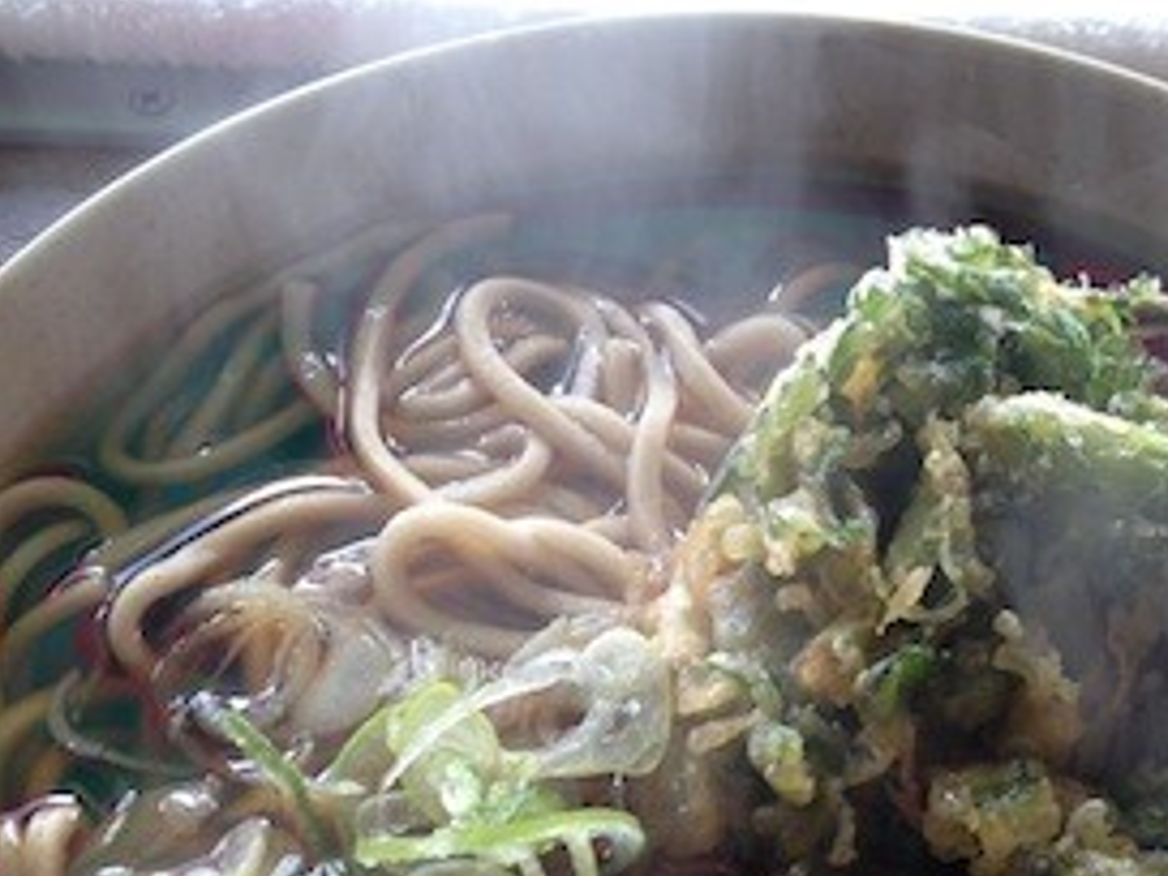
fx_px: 2429
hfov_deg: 26.9
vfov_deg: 19.8
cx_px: 739
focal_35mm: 72
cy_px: 880
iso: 50
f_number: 2.4
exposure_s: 1/40
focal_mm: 4.28
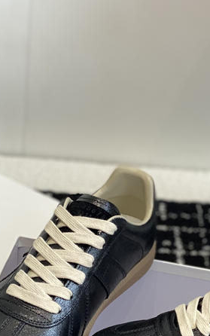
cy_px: 247
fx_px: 979
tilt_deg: -32.9
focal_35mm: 107
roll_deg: -10.5
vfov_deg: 19.3
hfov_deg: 12.2
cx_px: 173
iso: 64
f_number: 2
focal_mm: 6
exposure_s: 1/122
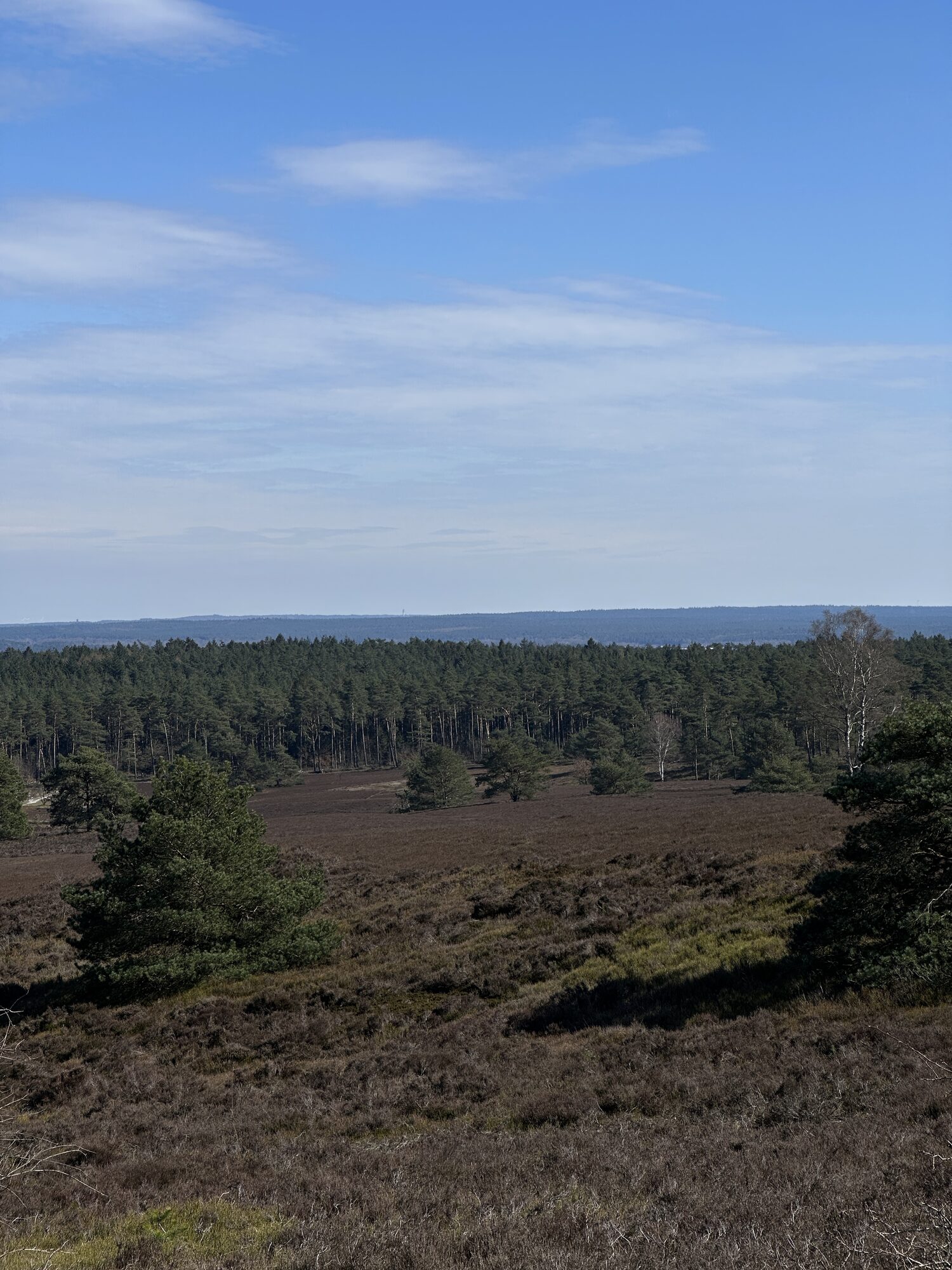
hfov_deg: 19.1
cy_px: 635
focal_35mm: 77
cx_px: 476
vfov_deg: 25.3
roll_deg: +1.4
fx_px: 2824
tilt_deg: -1.0
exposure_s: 1/455
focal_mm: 9
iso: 32
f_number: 2.8
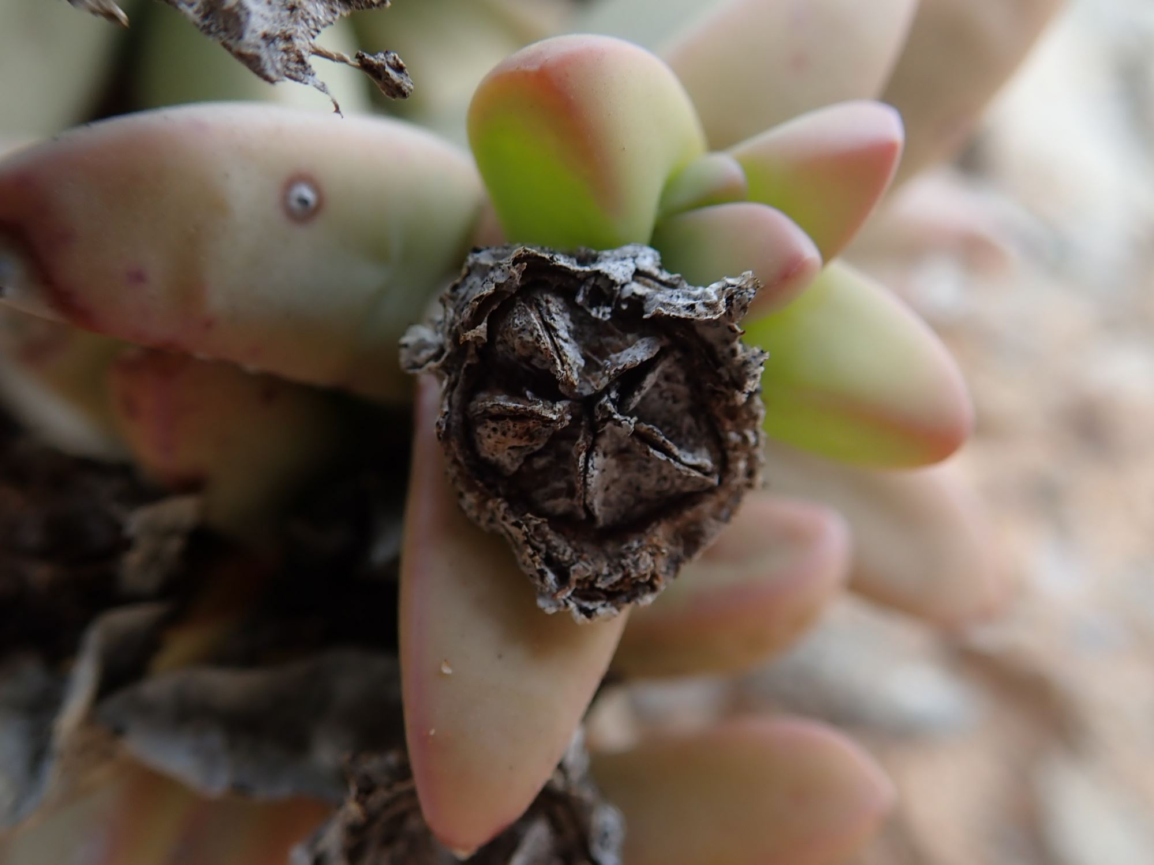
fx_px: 1000
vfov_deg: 46.8
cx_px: 577
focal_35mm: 30
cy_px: 432
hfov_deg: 60.0
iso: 100
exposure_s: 1/160
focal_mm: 5.5
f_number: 3.2
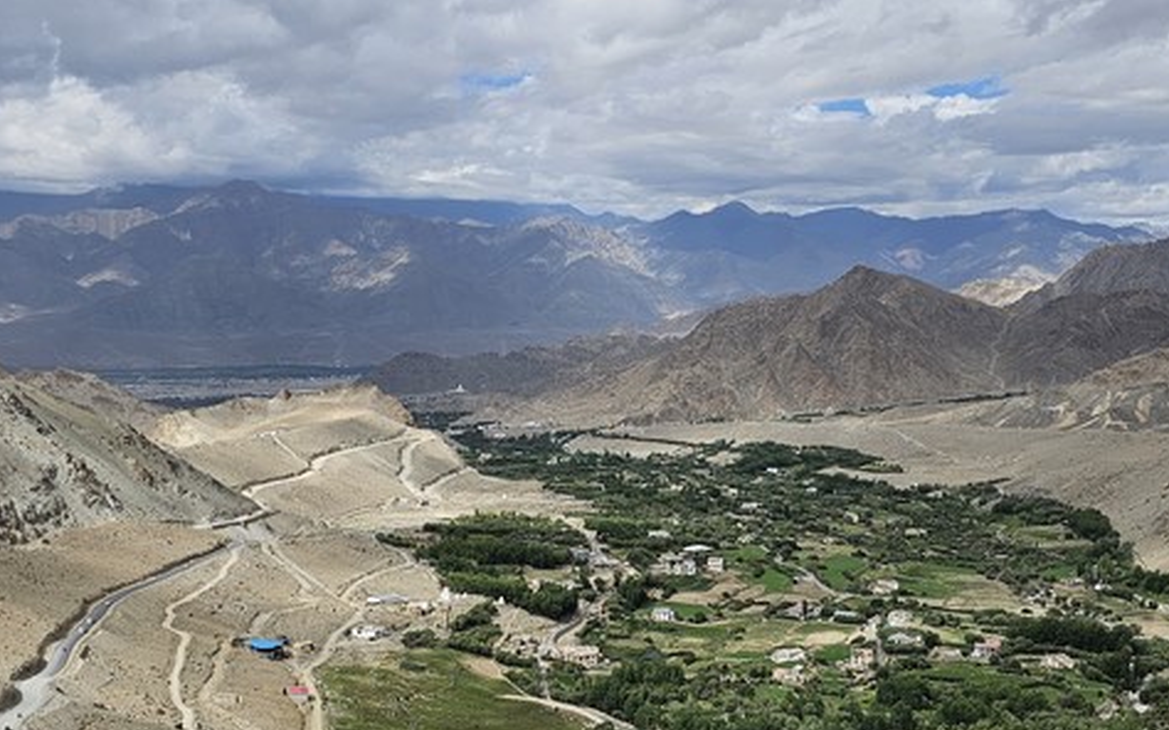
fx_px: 1529
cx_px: 692
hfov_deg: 41.7
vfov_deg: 26.7
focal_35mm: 48
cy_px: 466
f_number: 1.7
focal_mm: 6.3
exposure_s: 1/1571
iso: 10
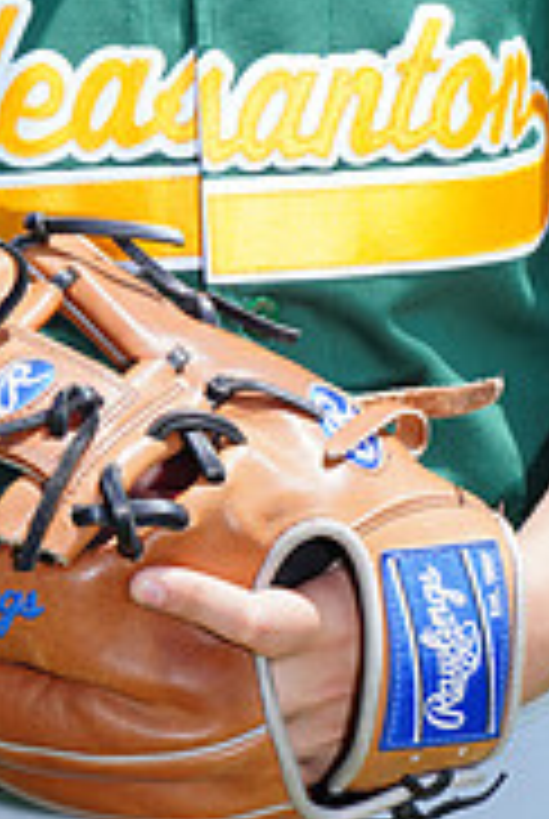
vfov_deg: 4.4
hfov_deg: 2.9
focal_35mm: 471
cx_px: 178
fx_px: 10733
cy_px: -234
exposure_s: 1/200
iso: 200
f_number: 10
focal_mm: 148
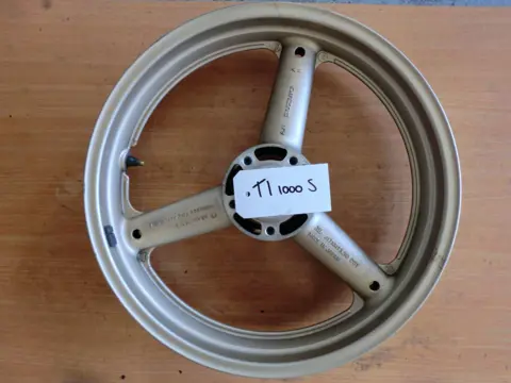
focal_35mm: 27
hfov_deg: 65.3
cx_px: 256
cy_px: 192
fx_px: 399
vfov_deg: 51.4
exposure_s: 1/60
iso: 80
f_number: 3.2
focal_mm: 4.9
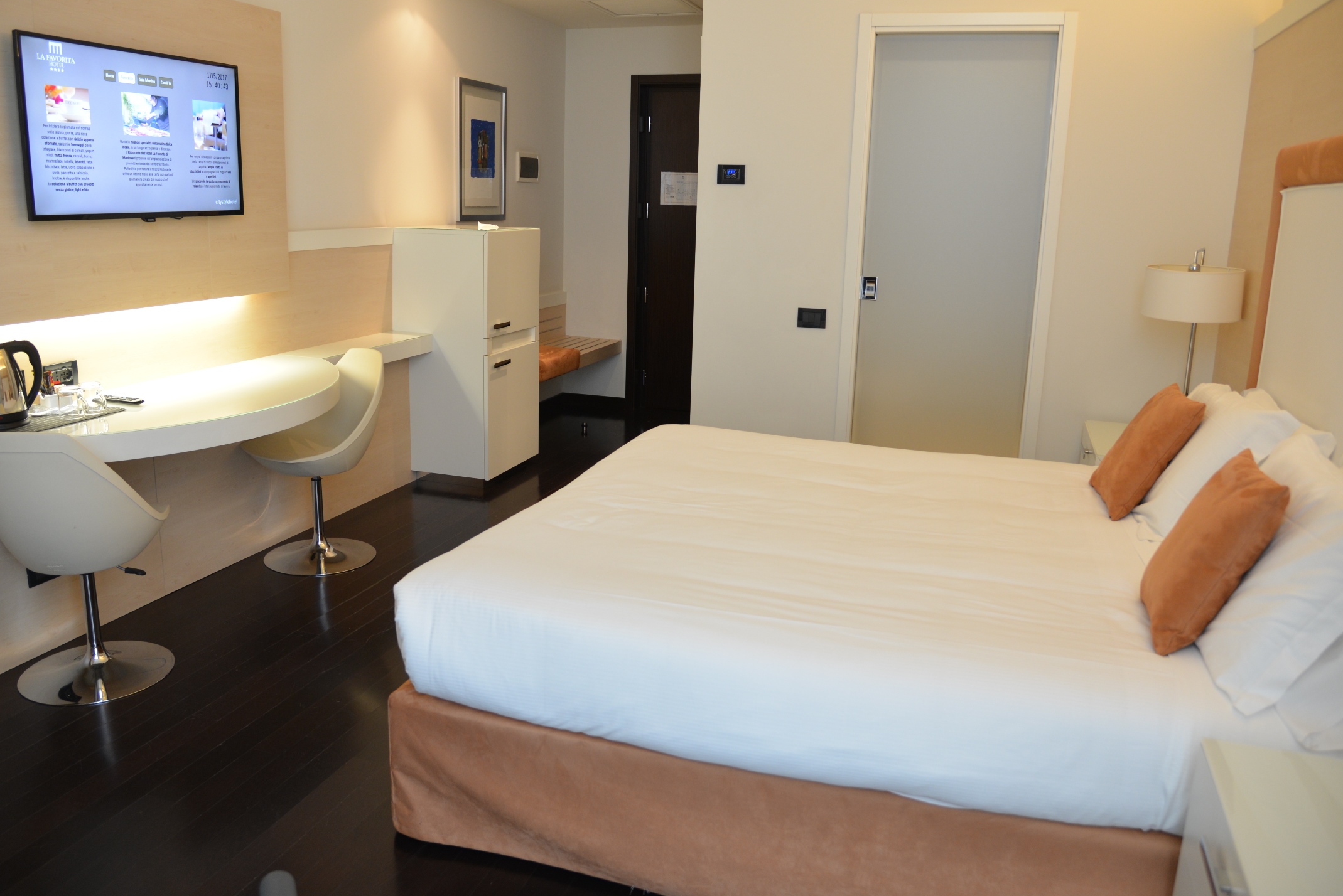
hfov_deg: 67.4
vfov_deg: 48.0
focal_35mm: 27
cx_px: 655
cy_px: 434
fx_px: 1008
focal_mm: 24
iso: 800
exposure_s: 1/40
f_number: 4
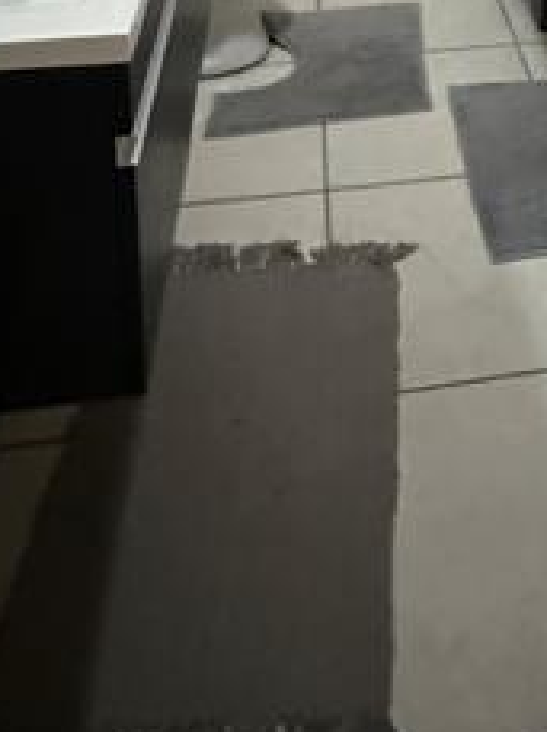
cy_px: -272
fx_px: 1035
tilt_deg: -10.8
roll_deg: +0.4
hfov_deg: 28.3
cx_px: 509
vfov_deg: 29.4
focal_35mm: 49
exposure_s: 1/34
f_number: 2.2
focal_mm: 2.22
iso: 1000
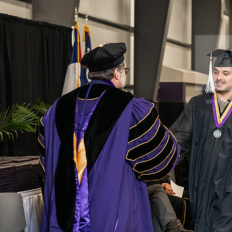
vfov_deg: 17.7
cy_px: 115
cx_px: 175
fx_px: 743
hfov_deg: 17.6
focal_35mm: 98
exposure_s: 1/200
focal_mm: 70
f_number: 5
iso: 2500
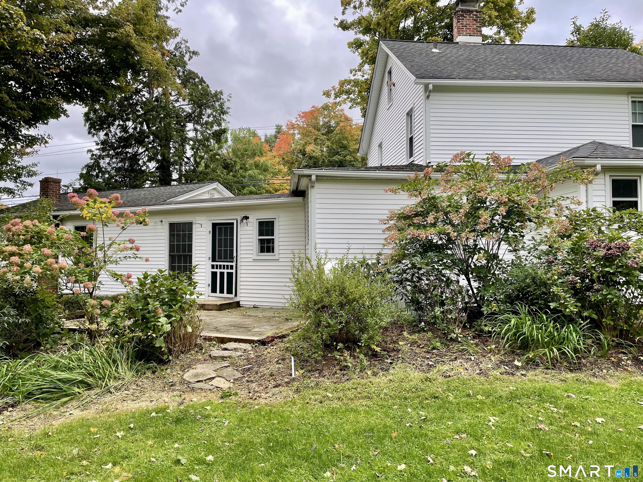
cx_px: 322
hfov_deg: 67.3
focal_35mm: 26
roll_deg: +0.3
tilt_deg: +2.3
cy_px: 241
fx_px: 483
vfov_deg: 53.1
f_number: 1.6
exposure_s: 1/410
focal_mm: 4.2
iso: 32
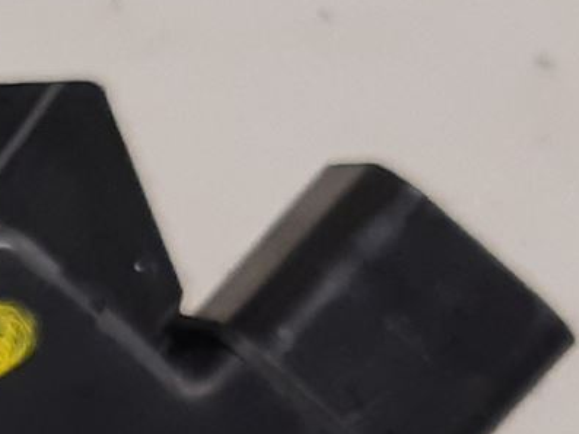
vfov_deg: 10.7
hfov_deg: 13.0
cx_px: -535
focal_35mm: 134
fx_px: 2242
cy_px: 612
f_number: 1.7
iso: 160
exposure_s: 1/50
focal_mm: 3.93
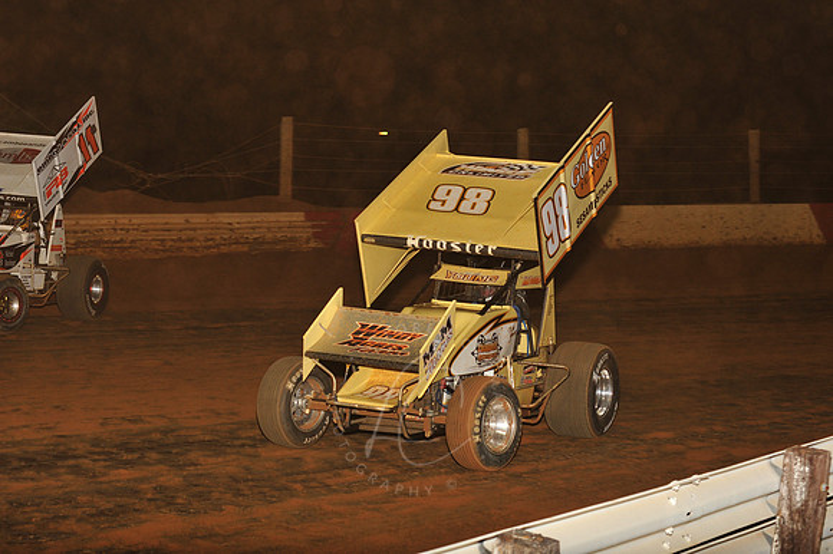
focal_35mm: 80
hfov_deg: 25.4
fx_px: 1850
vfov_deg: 17.0
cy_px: 277
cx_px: 416
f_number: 7.1
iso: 640
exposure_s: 1/320
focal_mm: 80
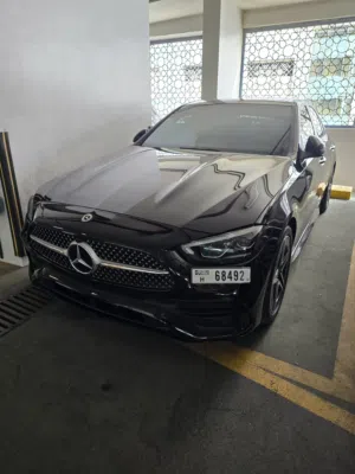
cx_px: 178
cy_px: 237
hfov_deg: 58.9
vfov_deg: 73.9
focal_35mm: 23
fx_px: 314
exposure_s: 1/100
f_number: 1.7
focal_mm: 6.3
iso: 200
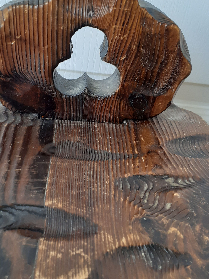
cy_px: 143
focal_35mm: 42
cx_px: 79
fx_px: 338
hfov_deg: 34.2
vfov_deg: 44.8
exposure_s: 1/50
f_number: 1.9
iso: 50
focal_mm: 3.6
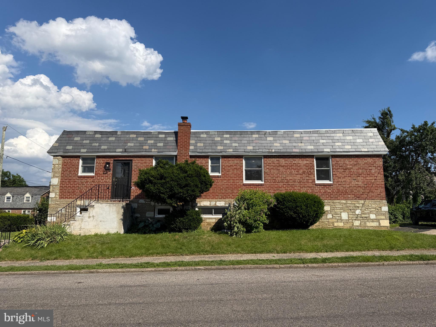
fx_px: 302
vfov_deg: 56.8
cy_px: 164
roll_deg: -0.5
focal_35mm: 24
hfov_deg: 71.6
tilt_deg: +9.0
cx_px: 218
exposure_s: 1/6173
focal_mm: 6.76
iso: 80
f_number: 1.78
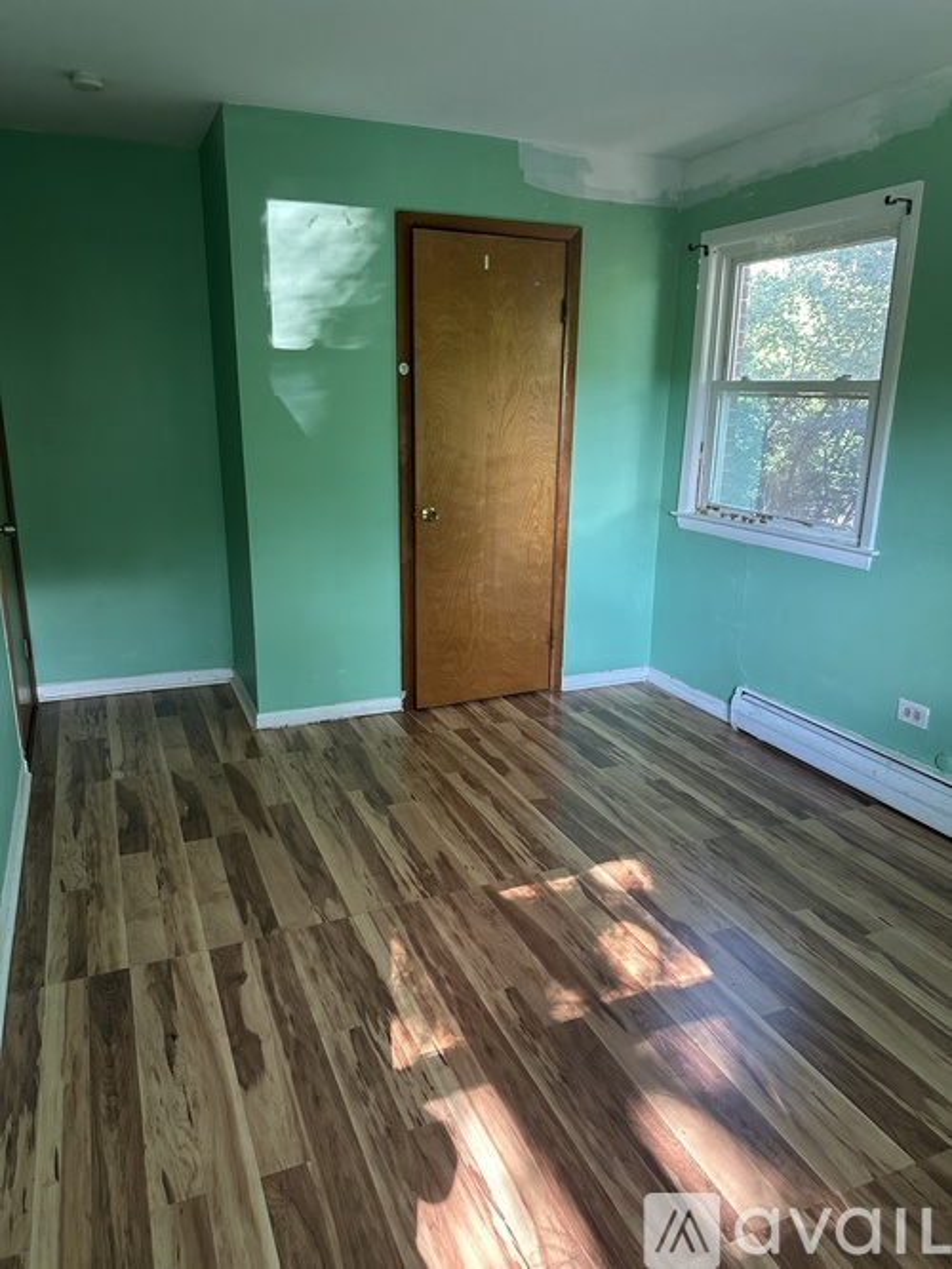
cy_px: 634
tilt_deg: -14.0
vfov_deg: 71.6
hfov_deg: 56.8
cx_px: 476
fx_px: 880
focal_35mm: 24
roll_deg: -1.5
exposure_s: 1/60
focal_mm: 6.86
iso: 400
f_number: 1.78
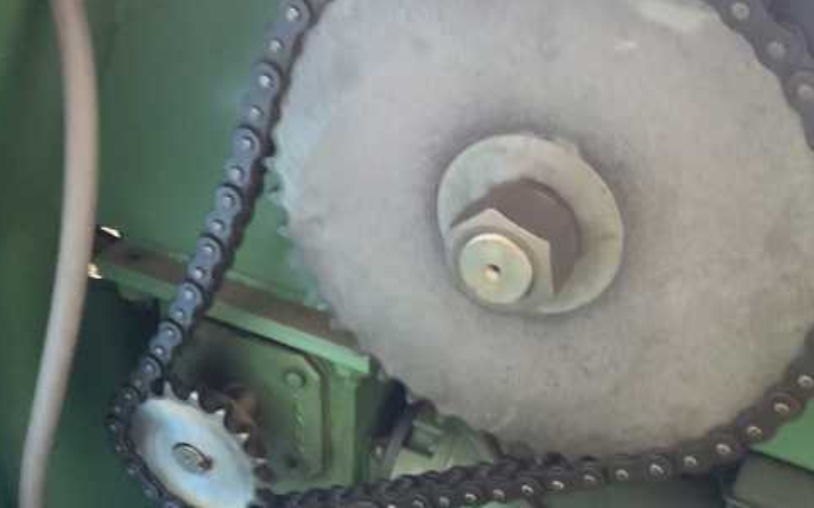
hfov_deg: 39.6
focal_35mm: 51
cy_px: 366
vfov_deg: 25.1
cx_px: 439
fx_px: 1131
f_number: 1.8
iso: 250
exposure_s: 1/30
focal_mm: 3
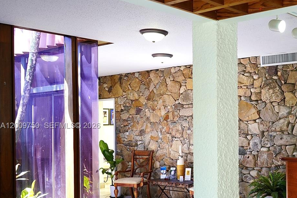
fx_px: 404
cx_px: 259
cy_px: 126
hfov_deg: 38.0
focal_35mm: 49
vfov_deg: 27.4
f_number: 4
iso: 320
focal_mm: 28
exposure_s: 1/60
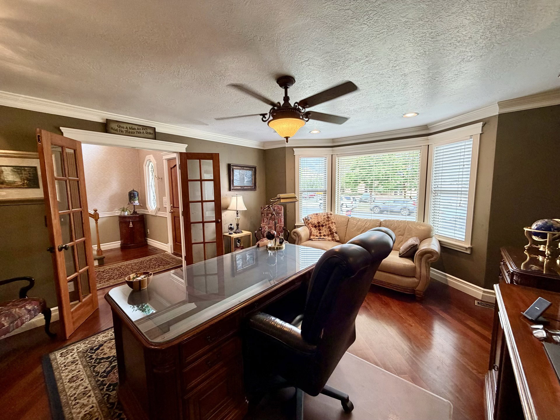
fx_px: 226
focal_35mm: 14
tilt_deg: -6.2
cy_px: 210
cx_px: 280
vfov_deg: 85.7
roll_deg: +0.4
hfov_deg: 102.1
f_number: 2.2
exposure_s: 1/60
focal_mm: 2.22
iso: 250
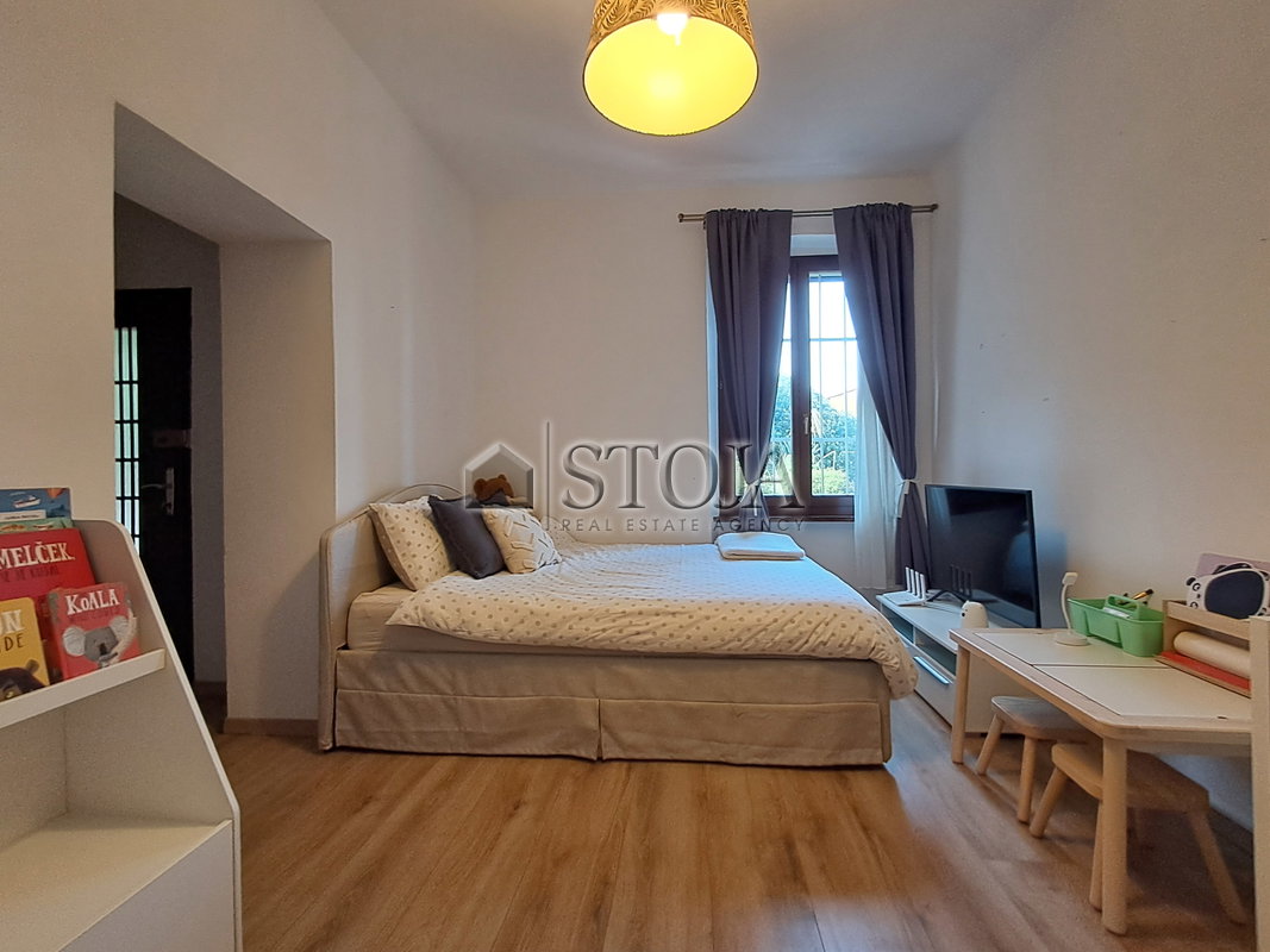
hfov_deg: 94.5
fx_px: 587
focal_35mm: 16
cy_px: 476
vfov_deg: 78.1
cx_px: 635
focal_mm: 1.64
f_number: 2.2
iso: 50
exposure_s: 1/40
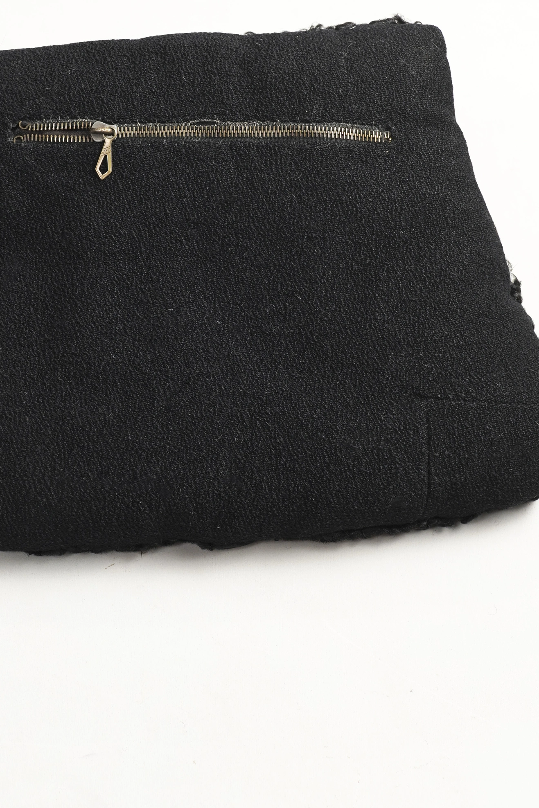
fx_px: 1572
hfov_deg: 19.4
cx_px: 206
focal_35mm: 70
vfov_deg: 28.7
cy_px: 298
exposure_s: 1/50
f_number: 5.6
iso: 400
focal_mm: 32
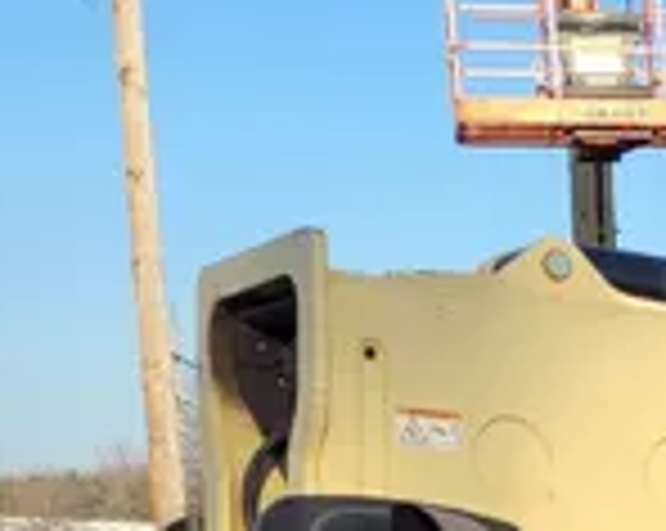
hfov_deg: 13.9
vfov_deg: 11.6
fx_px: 2480
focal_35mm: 126
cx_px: 1134
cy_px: 835
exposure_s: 1/1304
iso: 40
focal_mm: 5.4
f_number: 1.8
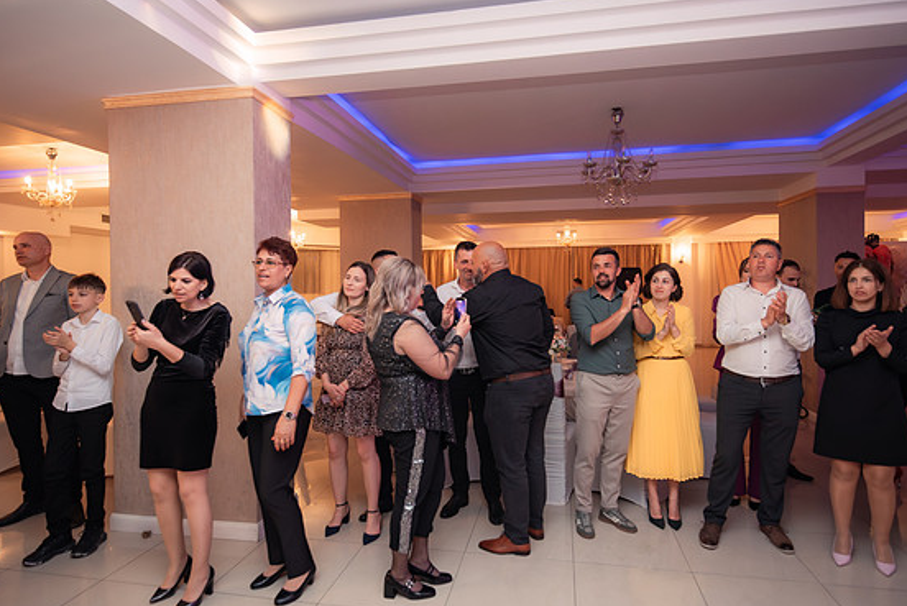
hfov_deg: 81.2
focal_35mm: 21
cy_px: 298
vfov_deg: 59.6
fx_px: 529
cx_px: 457
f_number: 2.8
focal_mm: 20
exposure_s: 1/200
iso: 1600
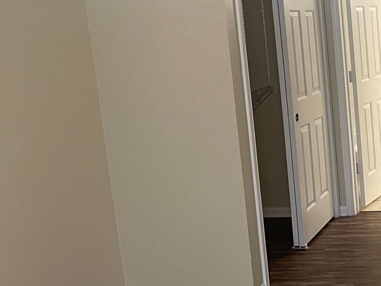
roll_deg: +2.7
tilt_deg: -11.2
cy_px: 142
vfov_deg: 23.7
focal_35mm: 62
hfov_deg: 27.5
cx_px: 453
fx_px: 683
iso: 125
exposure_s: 1/60
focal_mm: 5.1
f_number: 1.6
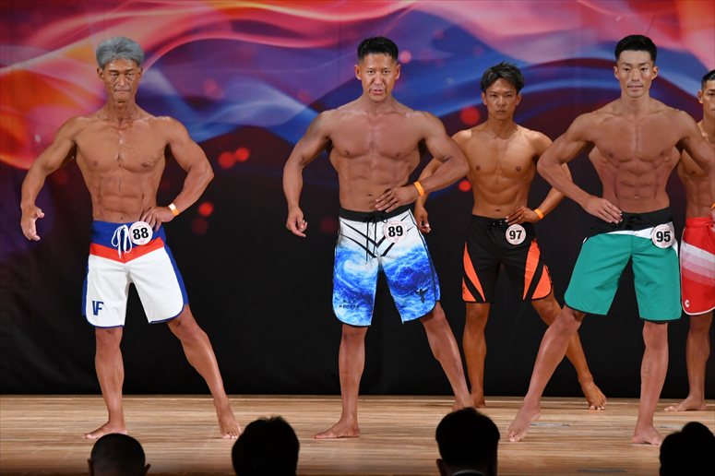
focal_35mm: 240
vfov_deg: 5.7
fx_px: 4764
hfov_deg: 8.6
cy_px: 238
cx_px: 358
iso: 3200
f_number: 5.6
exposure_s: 1/400
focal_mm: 160
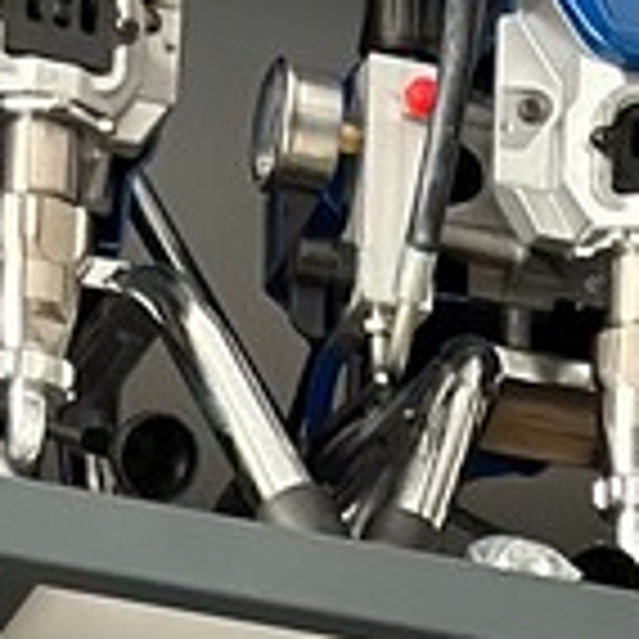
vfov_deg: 5.3
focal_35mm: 322
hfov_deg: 5.2
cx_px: 1692
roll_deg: +0.4
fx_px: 6725
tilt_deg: +15.2
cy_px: 1395
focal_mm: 6.86
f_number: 1.78
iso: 400
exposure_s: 1/55
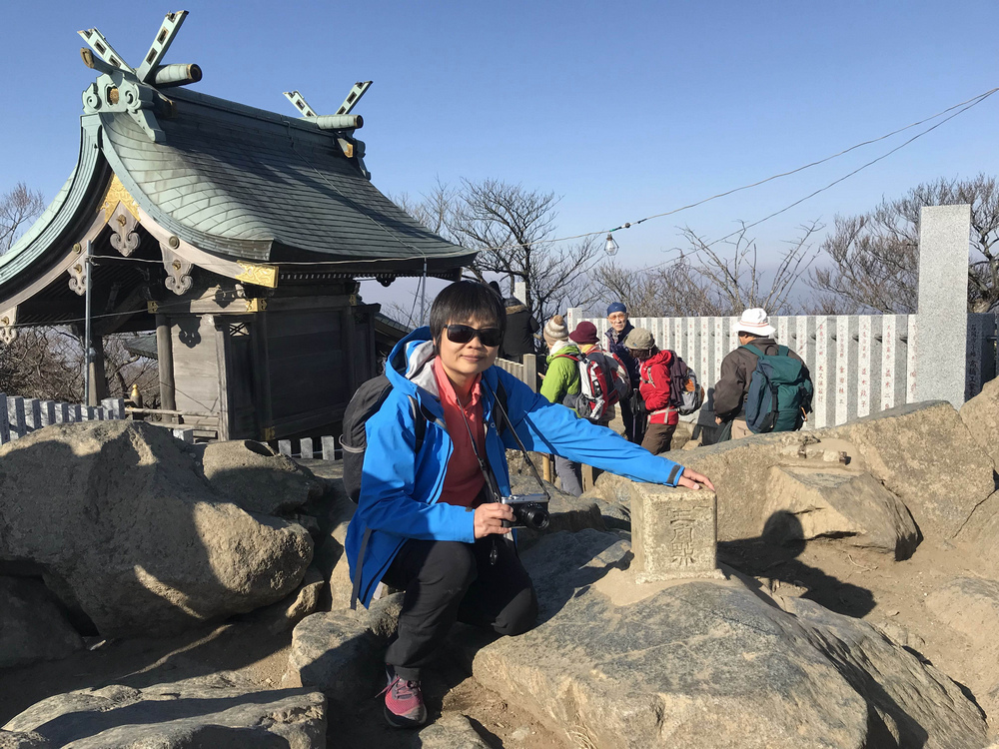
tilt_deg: -5.4
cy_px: 374
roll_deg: +1.8
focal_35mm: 28
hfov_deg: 63.4
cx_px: 500
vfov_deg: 49.7
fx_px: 808
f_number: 1.8
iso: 20
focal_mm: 3.99
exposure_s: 1/2457
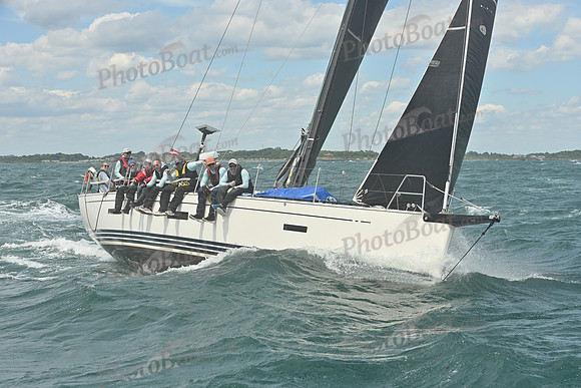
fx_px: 1130
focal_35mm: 70
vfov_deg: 19.5
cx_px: 290
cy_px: 194
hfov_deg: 28.8
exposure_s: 1/1250
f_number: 9
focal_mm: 70
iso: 320
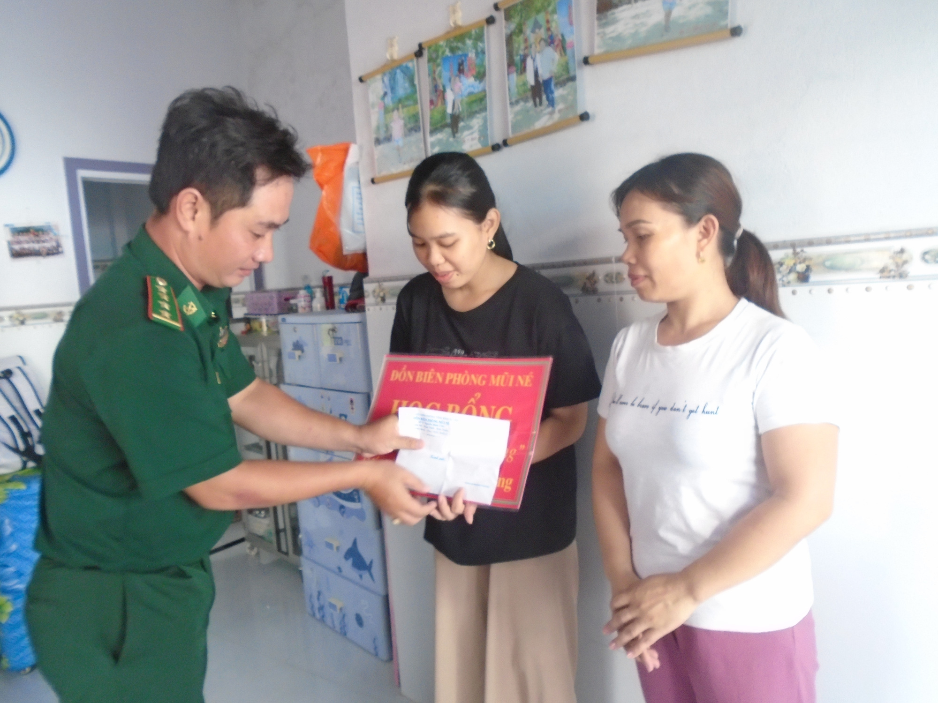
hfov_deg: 67.3
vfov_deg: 53.1
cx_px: 469
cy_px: 352
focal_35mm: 26
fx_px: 705
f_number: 3.2
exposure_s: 1/30
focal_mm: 4.6
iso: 320
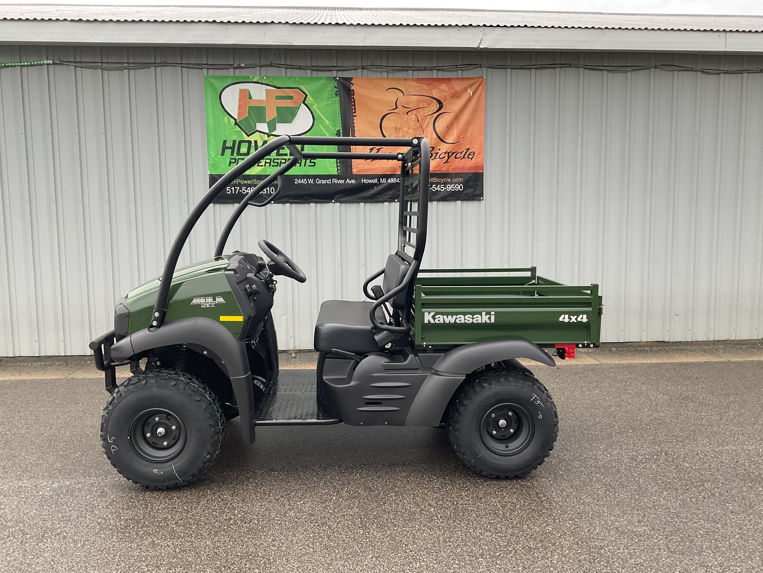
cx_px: 382
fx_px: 639
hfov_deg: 61.7
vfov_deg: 48.2
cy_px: 286
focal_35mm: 29
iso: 64
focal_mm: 3
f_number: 1.8
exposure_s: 1/101
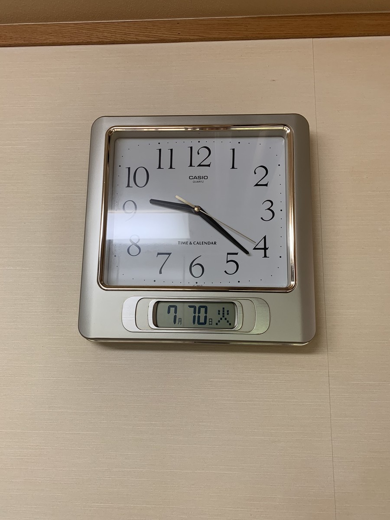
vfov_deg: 67.3
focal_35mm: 26
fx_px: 391
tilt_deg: +11.0
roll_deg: -1.7
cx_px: 195
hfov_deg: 53.1
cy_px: 260
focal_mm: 4.25
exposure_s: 1/50
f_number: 1.8
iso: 80
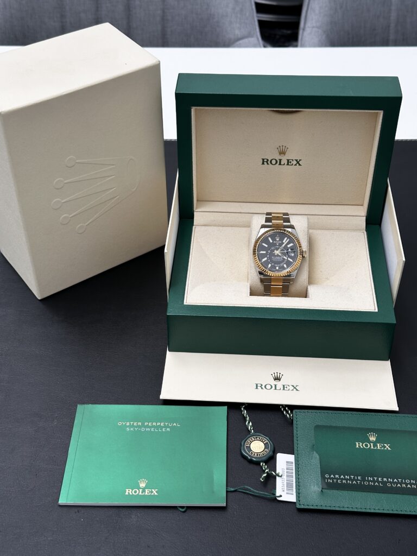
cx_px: 208
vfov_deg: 39.7
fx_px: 771
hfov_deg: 30.3
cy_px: 278
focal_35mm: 48
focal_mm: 6.86
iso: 50
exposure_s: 1/198
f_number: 1.78
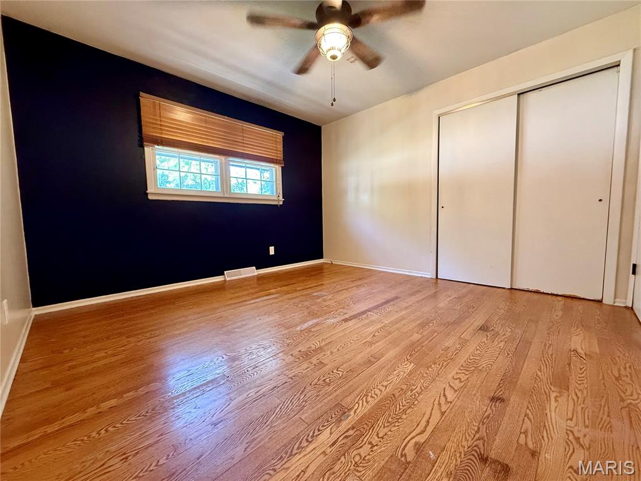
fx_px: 259
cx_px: 320
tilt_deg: -4.2
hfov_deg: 102.1
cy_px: 240
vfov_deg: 85.7
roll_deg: +0.7
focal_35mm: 14
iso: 500
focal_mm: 2.22
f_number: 2.2
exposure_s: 1/60
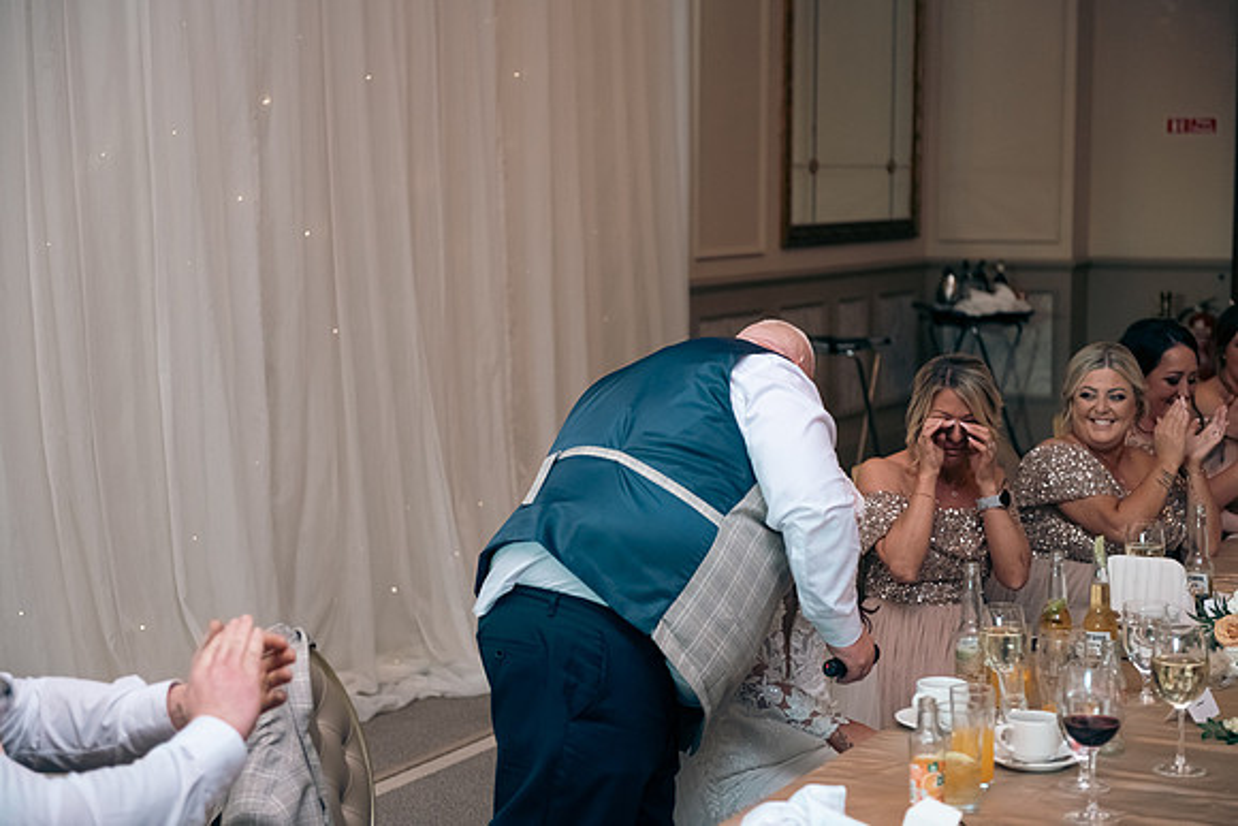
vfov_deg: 20.6
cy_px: 413
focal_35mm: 66
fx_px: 2270
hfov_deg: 30.5
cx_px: 619
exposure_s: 1/160
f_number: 3.5
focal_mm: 66
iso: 1000
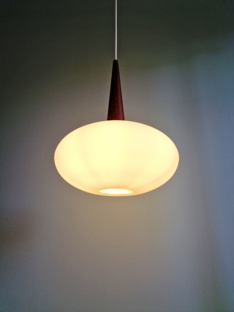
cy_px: 156
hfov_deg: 58.9
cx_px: 117
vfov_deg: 73.9
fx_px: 207
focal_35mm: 23
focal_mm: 5.4
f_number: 1.8
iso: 50
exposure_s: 1/100
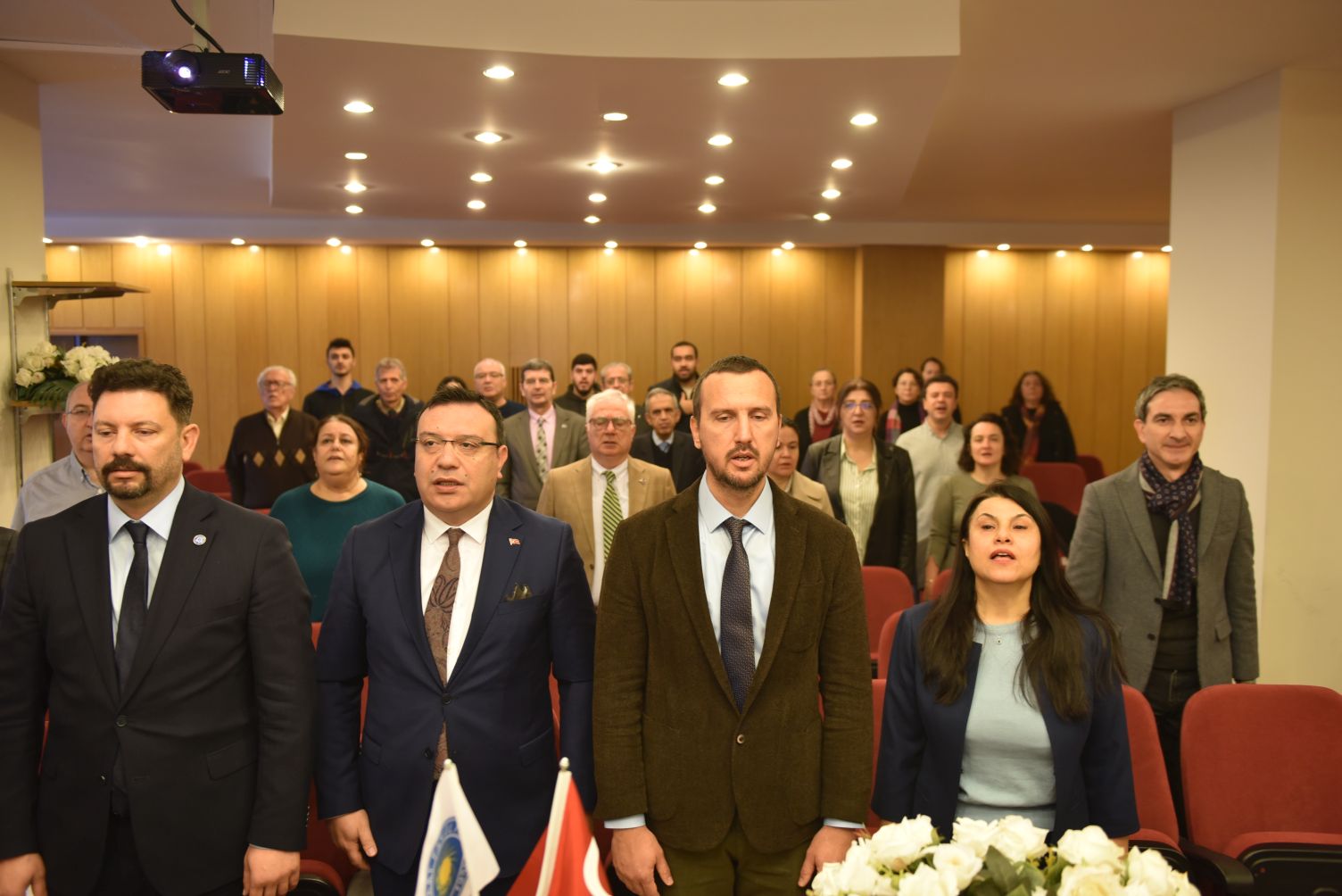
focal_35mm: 29
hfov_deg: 63.6
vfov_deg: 45.0
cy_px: 448
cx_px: 671
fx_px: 1081
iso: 800
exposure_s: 1/60
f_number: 3.2
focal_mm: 29
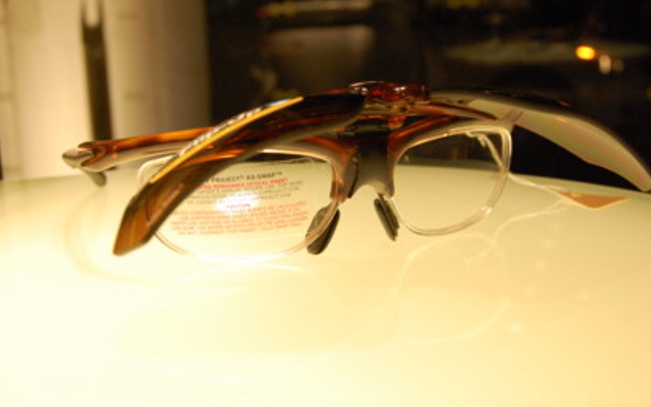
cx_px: 326
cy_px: 185
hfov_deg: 42.6
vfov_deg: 27.4
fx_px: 834
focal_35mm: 47
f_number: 8
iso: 1600
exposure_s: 1/50
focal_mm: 28
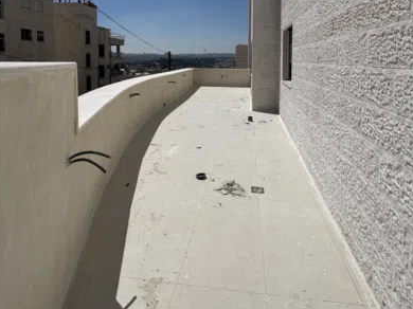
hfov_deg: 73.9
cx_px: 213
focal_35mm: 23
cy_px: 73
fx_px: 274
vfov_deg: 55.7
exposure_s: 1/5650
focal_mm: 2.22
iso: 32
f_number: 2.2
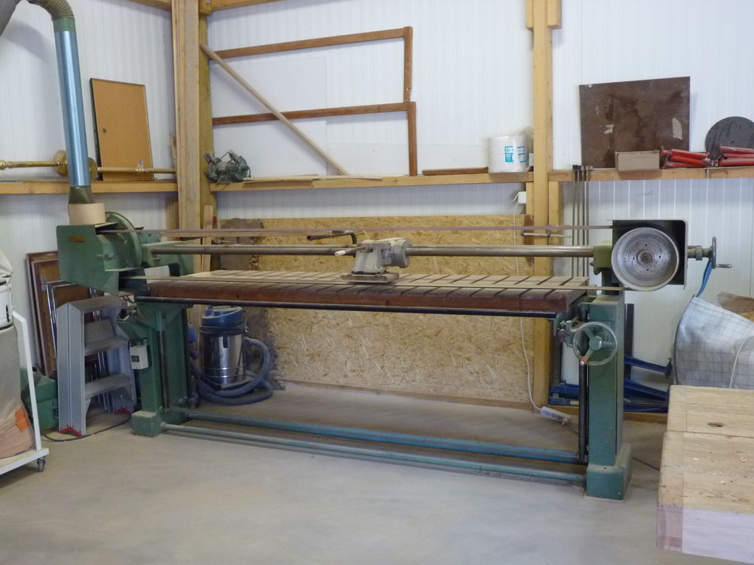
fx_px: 762
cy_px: 282
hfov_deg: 52.6
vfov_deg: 40.7
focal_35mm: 35
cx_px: 377
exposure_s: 1/20
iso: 400
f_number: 3
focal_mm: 6.2
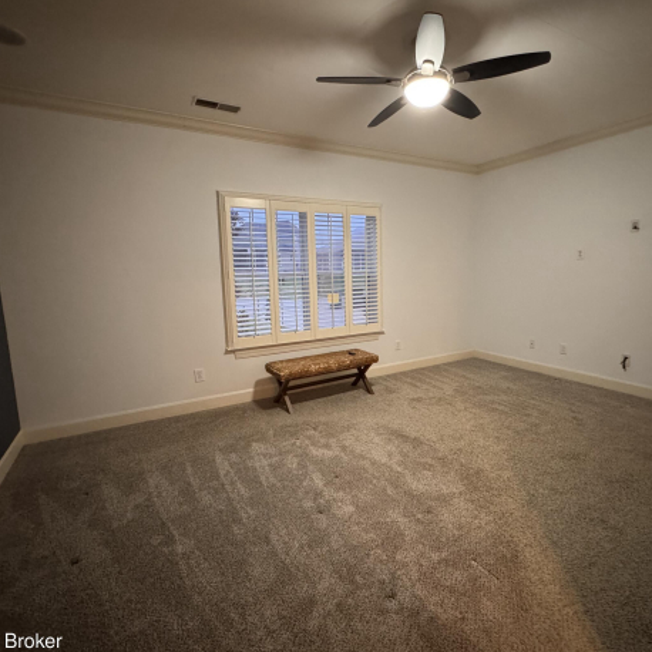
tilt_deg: -7.8
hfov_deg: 80.6
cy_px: 317
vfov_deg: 80.7
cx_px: 349
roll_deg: +1.7
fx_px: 384
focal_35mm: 18
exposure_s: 1/60
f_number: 2.2
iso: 1250
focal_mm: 2.22
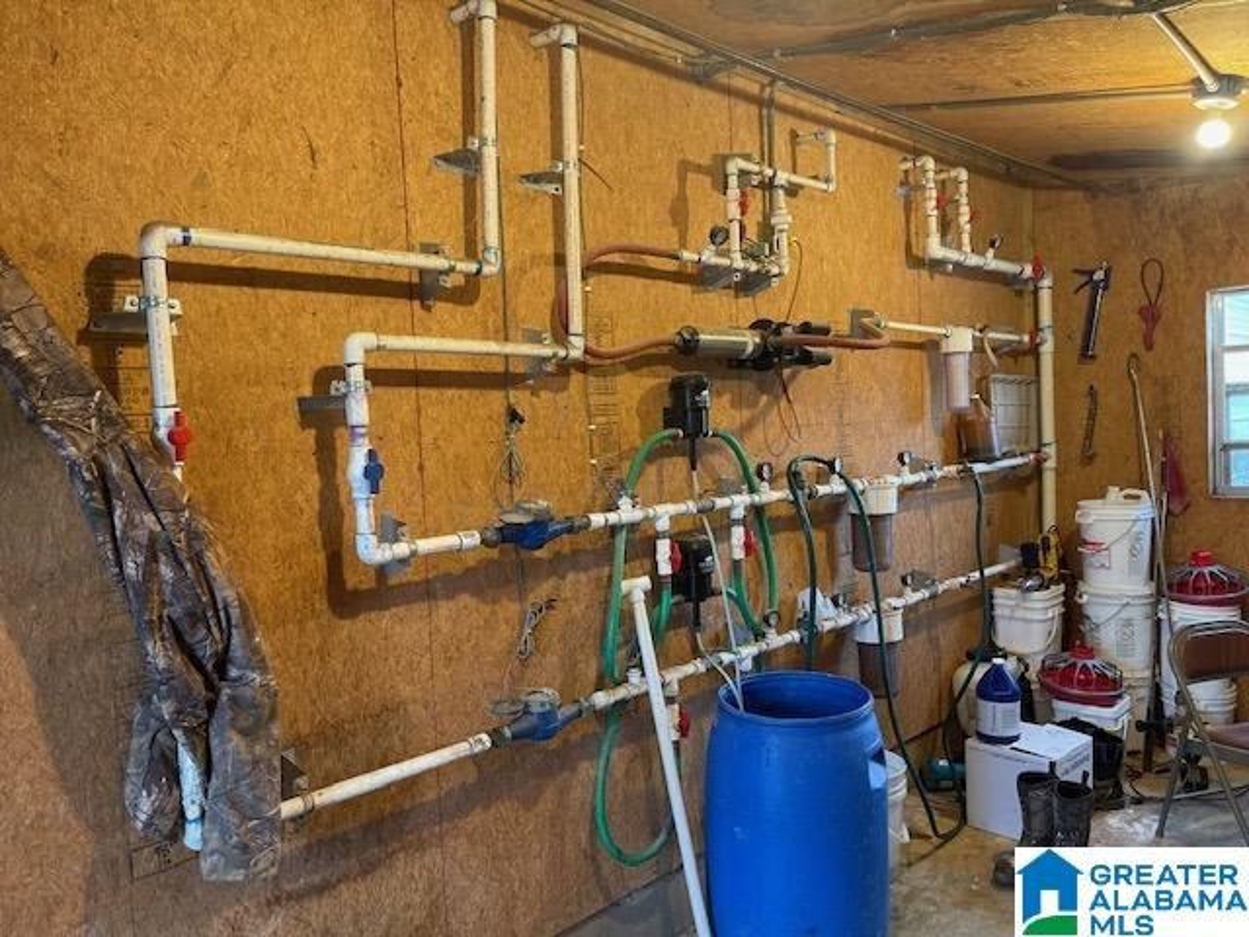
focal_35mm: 26
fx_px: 938
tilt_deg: -3.6
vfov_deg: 53.1
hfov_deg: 67.3
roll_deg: +2.2
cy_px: 468
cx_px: 624
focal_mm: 5.1
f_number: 1.6
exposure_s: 1/60
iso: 200
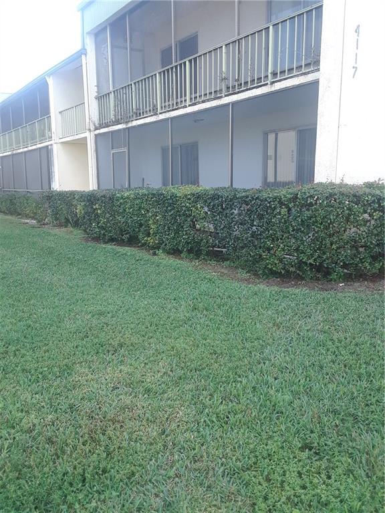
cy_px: 256
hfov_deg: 46.8
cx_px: 192
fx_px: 445
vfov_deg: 60.0
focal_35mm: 30
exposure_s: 1/194
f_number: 1.9
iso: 40
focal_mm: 2.47
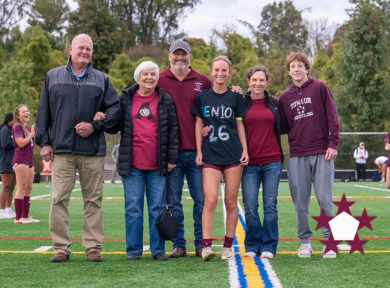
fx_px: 1165
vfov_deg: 14.1
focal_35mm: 104
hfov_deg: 19.0
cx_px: 231
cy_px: 138
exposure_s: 1/800
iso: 3600
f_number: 5.6
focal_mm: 89
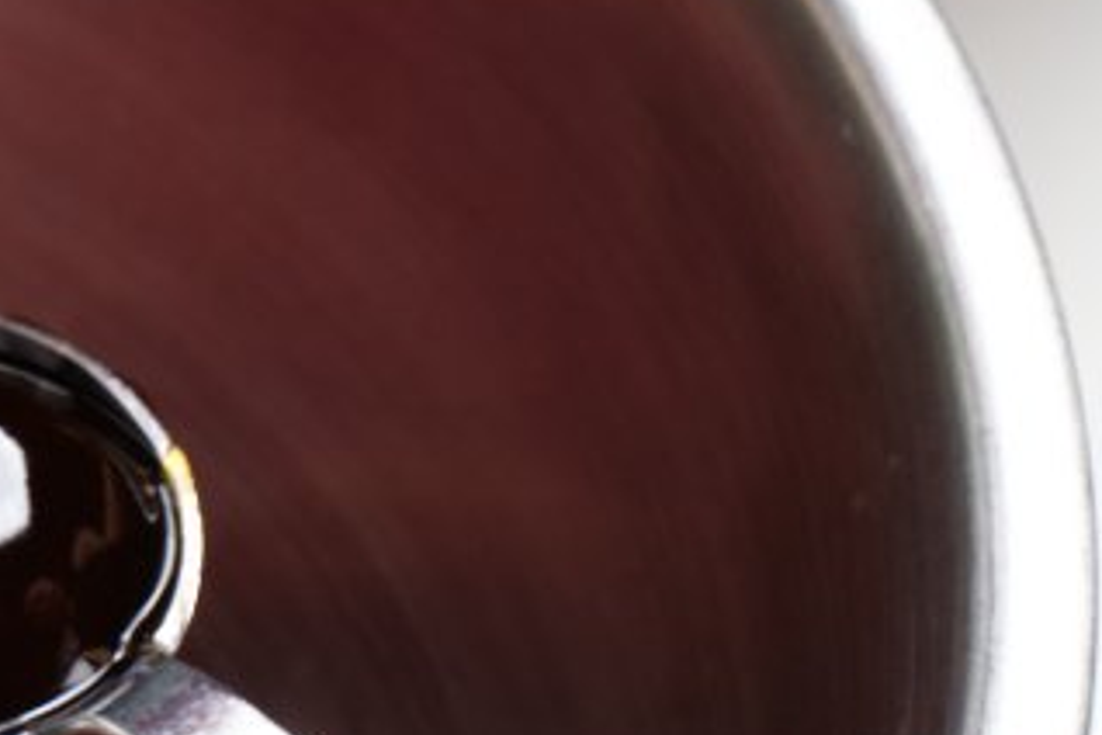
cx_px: -835
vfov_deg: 5.2
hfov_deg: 7.6
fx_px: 8081
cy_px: 283
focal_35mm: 264
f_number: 10
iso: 100
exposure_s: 1/60
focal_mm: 70
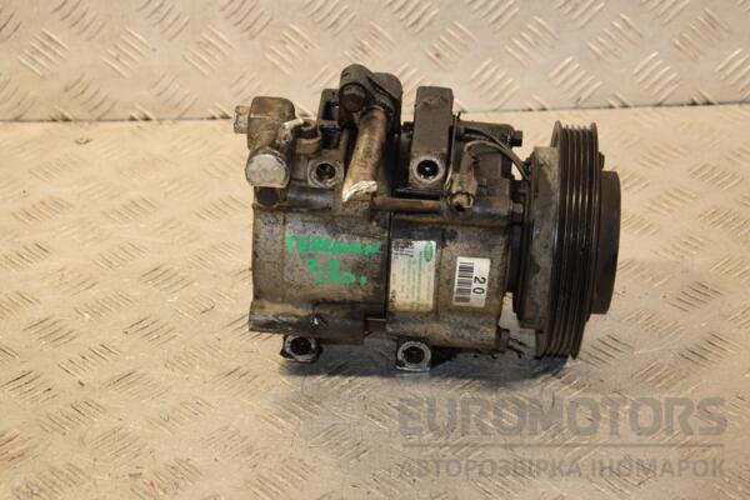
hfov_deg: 23.4
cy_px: 250
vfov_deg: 15.7
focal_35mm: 87
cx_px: 375
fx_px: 1812
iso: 800
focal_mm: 58
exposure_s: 1/200
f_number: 6.3
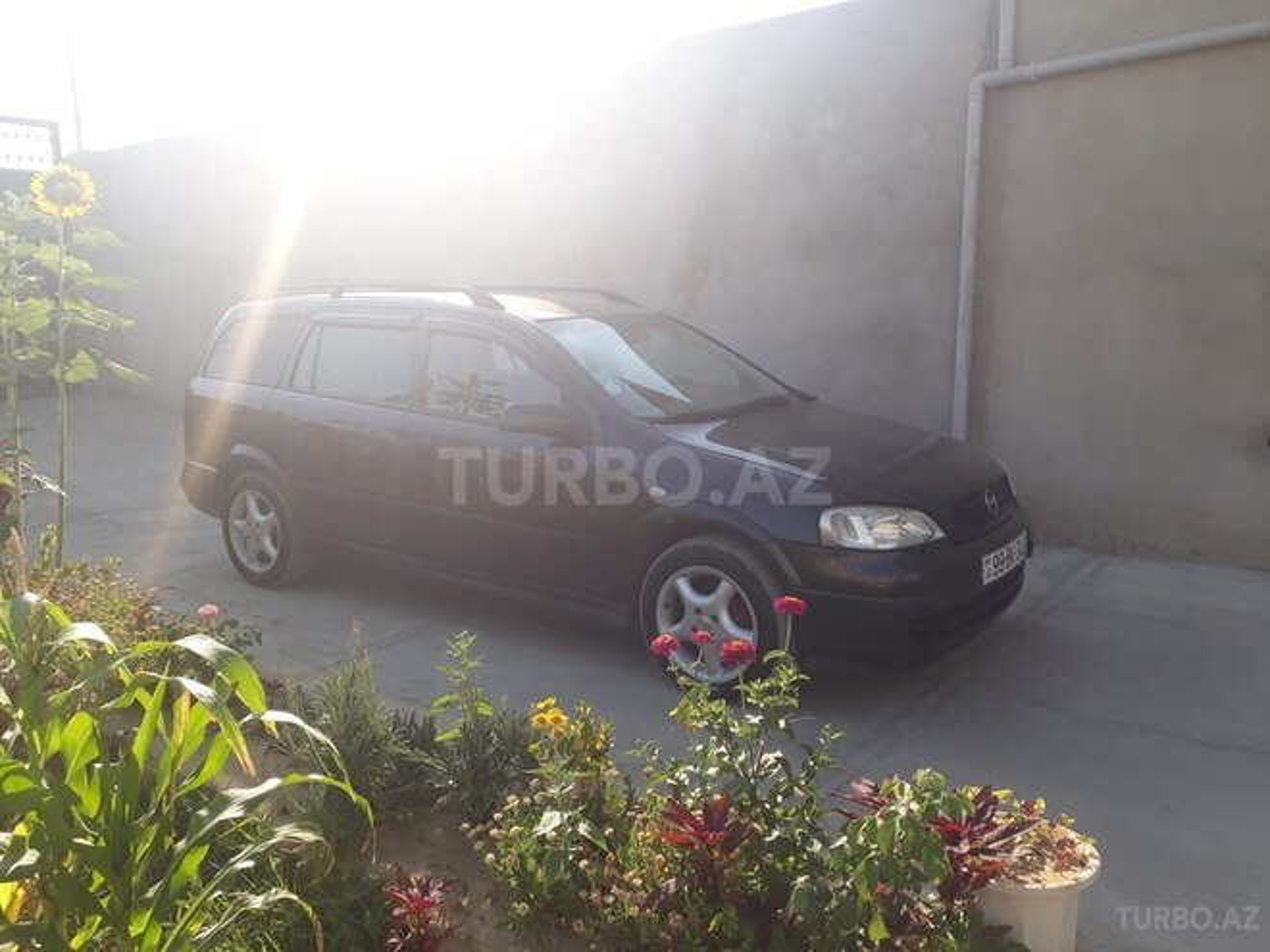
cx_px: 635
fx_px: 991
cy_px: 476
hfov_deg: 65.3
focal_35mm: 27
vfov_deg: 51.4
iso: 40
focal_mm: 3.6
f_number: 1.9
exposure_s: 1/676
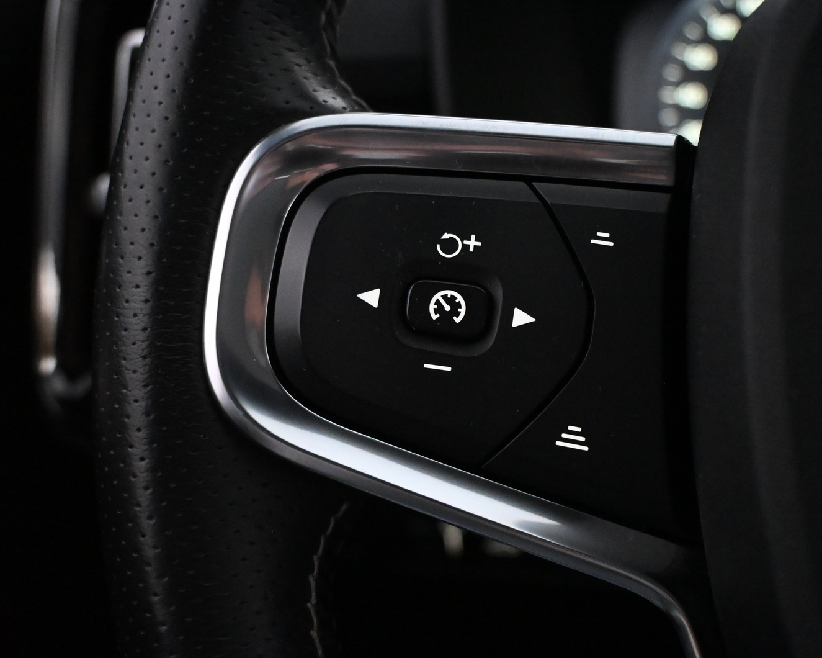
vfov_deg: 37.7
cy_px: 330
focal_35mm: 40
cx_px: 471
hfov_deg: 46.1
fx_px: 963
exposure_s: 1/125
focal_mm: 23
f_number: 4.2
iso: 8000
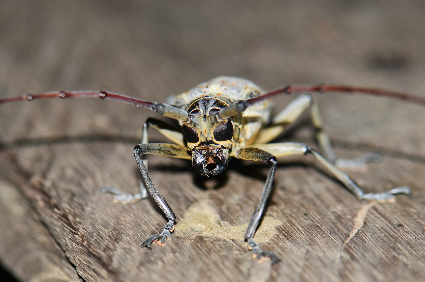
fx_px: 1856
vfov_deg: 8.7
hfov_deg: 13.1
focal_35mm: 158
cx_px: 212
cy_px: 141
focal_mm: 105
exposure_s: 1/80
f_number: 5.6
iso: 100
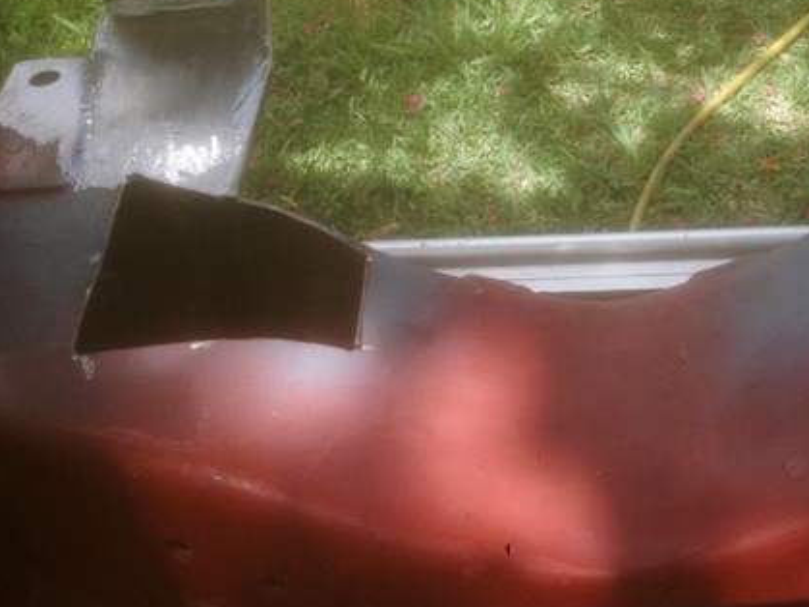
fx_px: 1472
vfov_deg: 22.8
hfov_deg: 30.3
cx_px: 581
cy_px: 87
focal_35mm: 63
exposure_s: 1/568
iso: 50
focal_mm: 4.12
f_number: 2.4
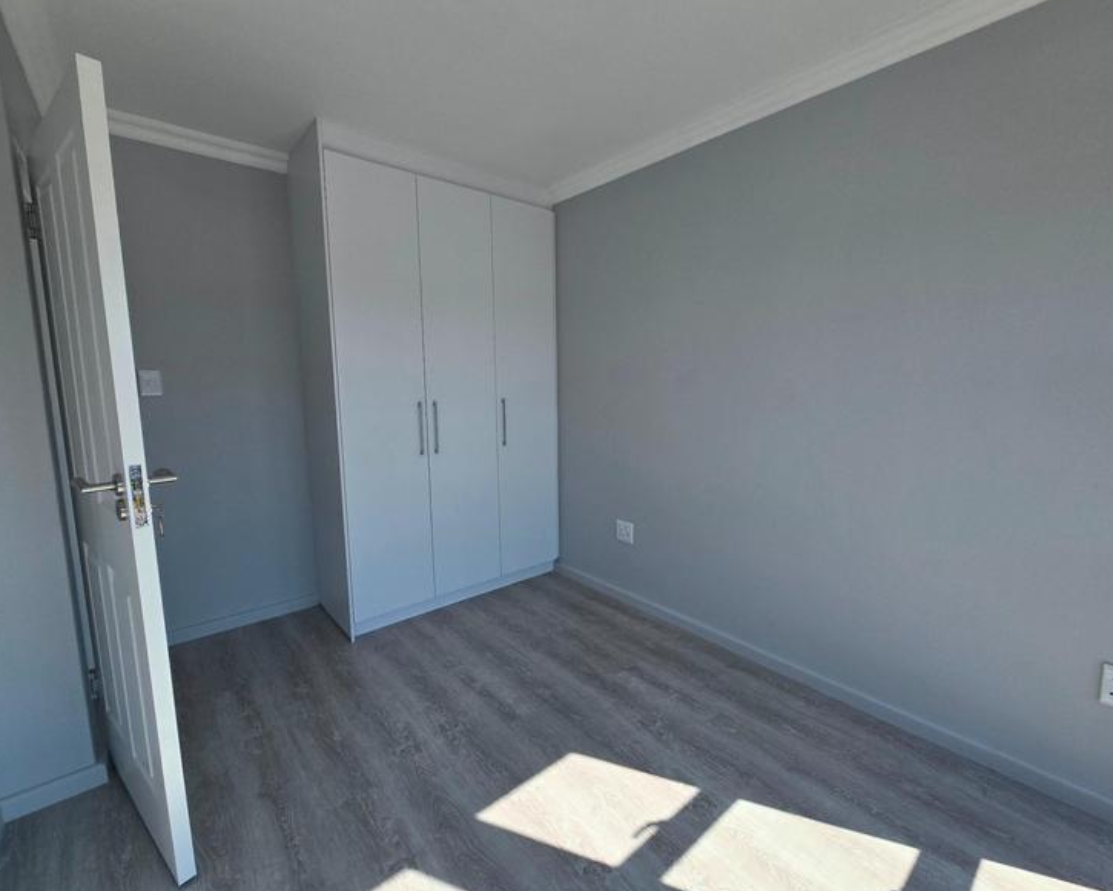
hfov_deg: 100.6
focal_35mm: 14
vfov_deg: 88.0
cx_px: 582
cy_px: 449
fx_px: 461
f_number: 2.2
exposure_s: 1/2000
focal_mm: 2.2
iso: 80
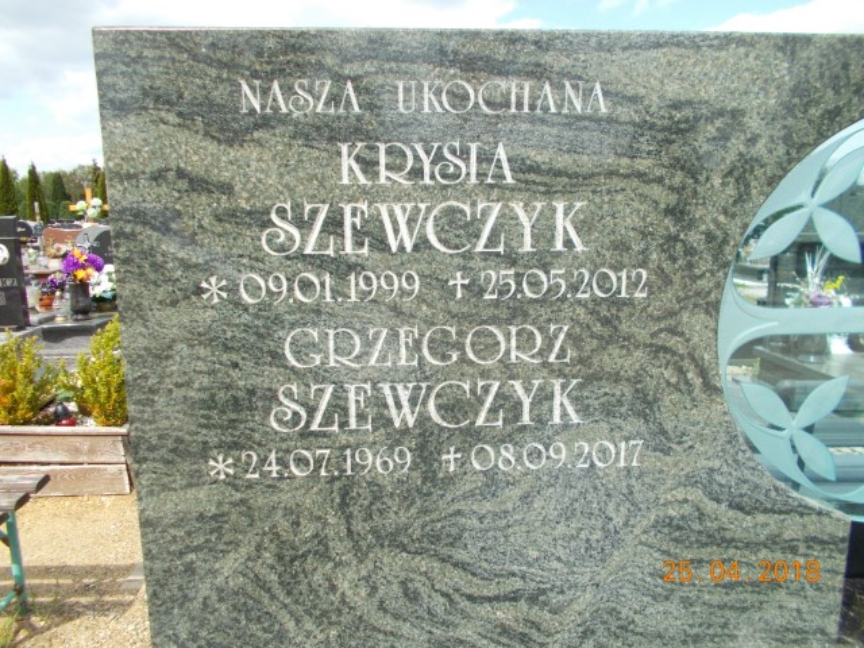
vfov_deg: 53.1
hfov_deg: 67.3
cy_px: 324
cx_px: 432
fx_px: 649
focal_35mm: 26
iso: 80
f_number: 3.2
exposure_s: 1/500
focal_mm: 4.6
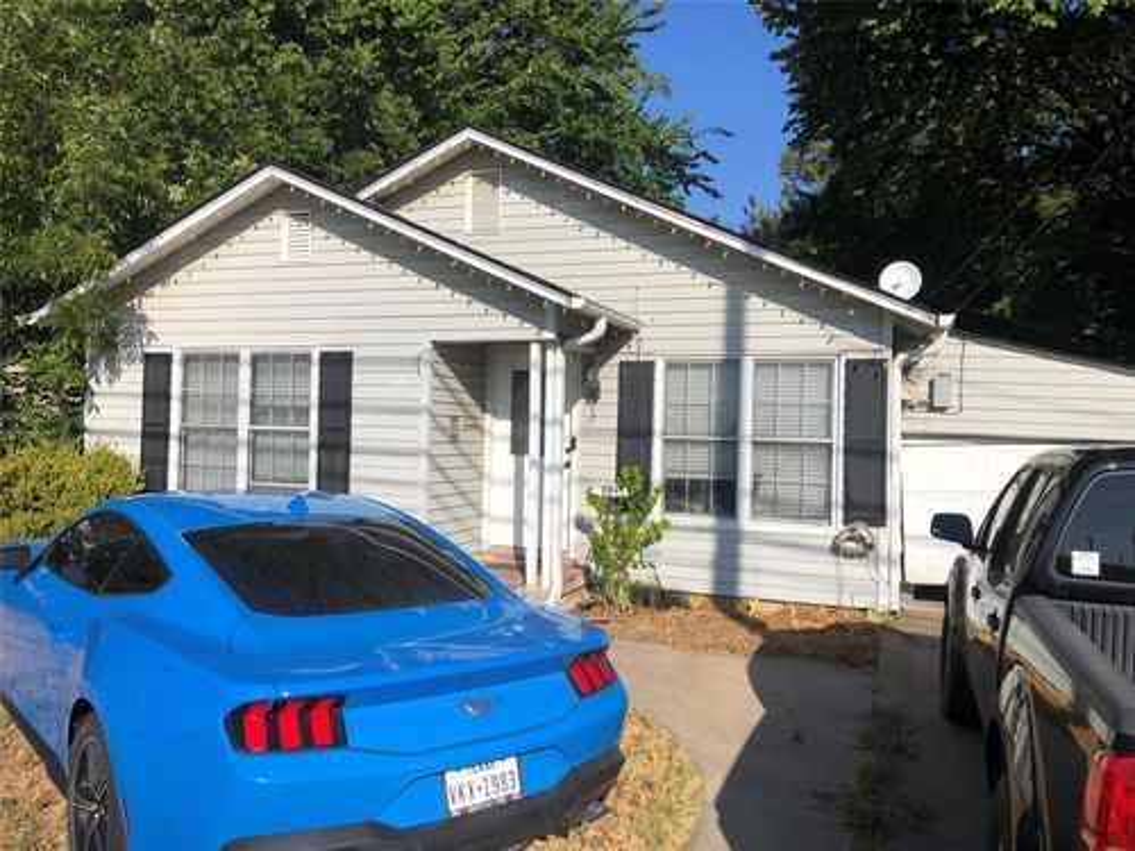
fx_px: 918
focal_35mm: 28
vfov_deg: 49.7
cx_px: 568
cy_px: 426
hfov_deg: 63.4
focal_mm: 3.99
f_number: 1.8
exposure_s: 1/3472
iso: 25
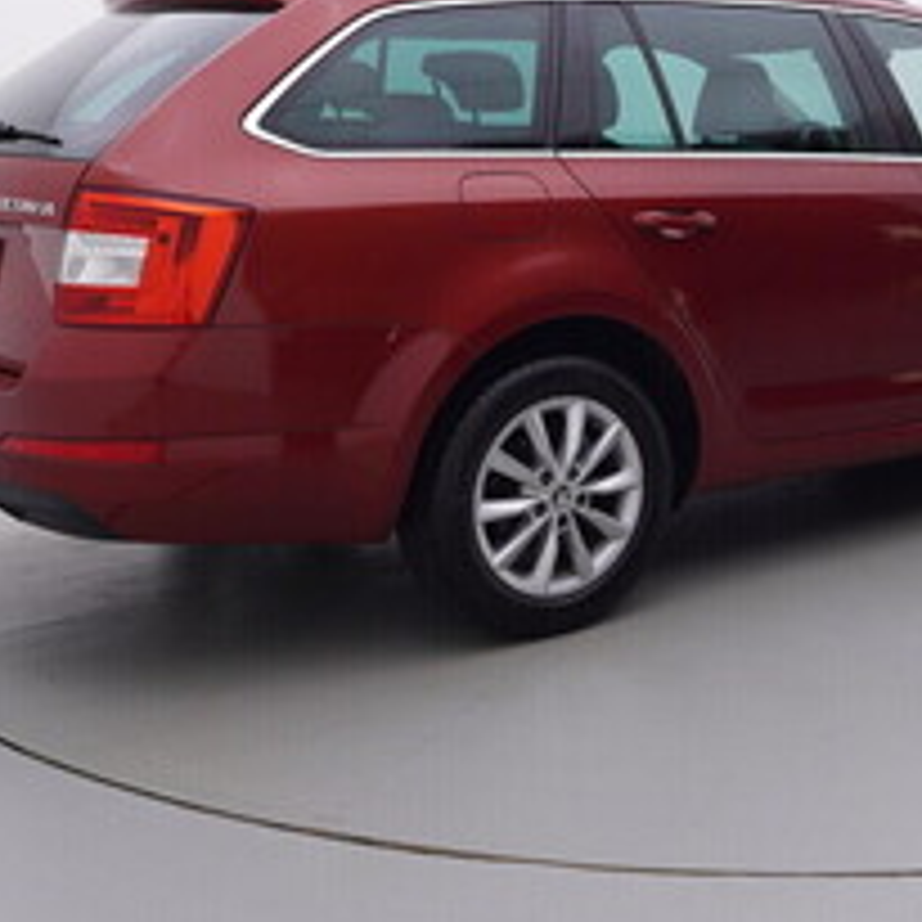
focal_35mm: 51
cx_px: 722
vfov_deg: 33.1
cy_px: 322
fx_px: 1541
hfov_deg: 32.5
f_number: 5
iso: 200
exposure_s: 1/80
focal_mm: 15
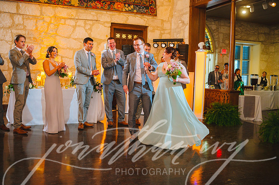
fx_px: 294
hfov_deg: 50.7
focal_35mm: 38
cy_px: 92
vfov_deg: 35.0
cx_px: 140
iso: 1600
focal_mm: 38
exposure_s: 1/80
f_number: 2.8
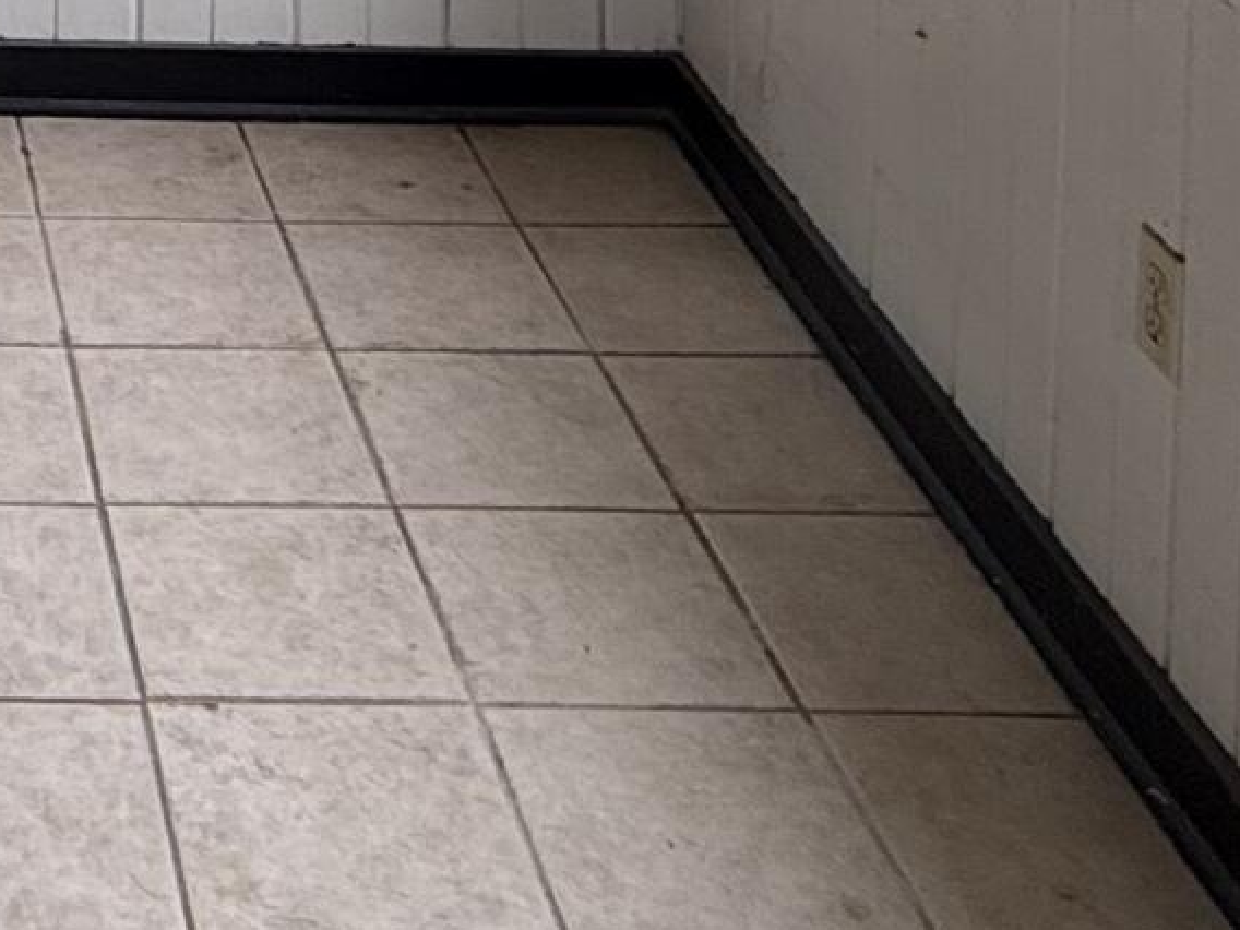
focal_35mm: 74
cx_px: -177
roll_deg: +0.3
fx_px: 2651
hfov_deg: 24.3
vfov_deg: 15.4
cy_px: -1004
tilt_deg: -1.6
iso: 64
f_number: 2.2
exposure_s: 1/120
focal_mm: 2.22
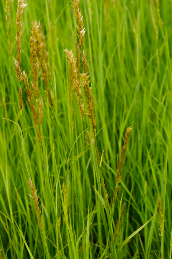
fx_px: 807
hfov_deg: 12.2
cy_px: 88
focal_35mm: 113
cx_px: 77
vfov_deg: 18.1
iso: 640
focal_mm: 55
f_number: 10
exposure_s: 1/320
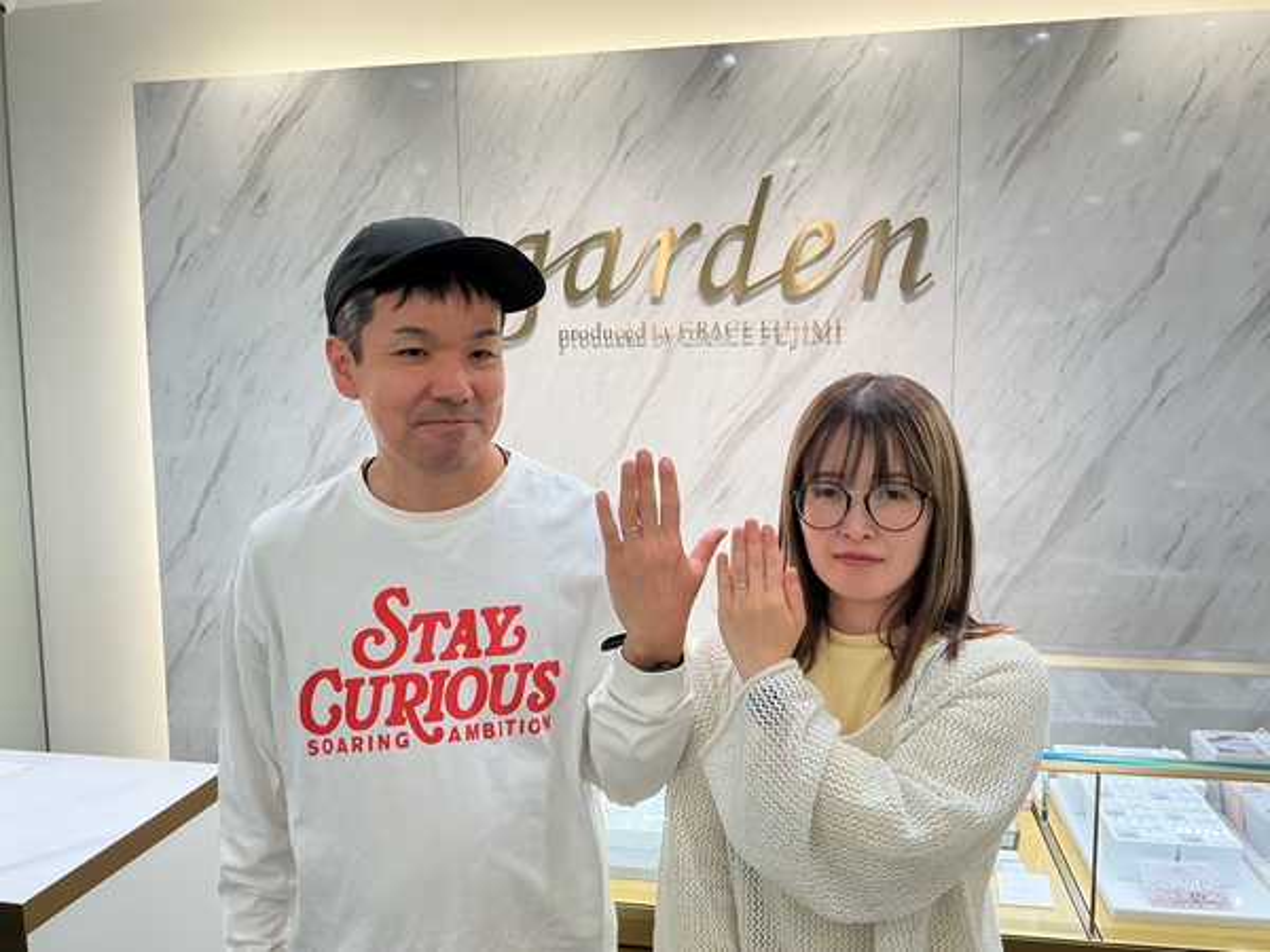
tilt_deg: -6.5
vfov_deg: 48.2
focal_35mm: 29
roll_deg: +0.3
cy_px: 476
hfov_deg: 61.7
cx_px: 635
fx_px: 1064
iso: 32
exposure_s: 1/120
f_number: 1.8
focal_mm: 3
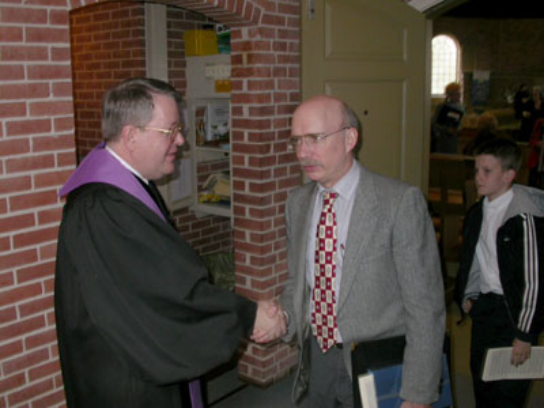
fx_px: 597
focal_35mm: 38
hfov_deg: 49.0
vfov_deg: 37.7
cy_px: 204
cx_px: 272
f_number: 5.3
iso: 100
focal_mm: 7.85
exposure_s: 1/15
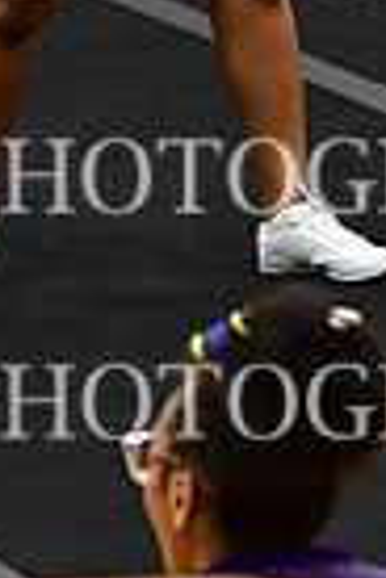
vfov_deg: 3.2
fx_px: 10373
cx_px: -86
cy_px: -612
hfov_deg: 2.1
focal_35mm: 645
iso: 4000
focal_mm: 102
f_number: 4
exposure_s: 1/500
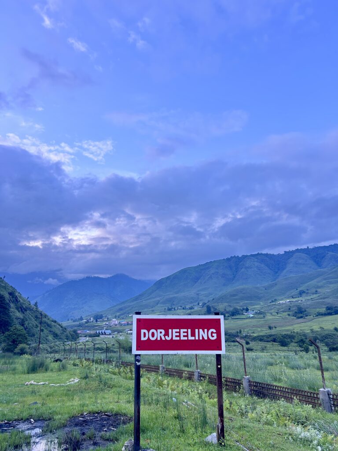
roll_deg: +1.3
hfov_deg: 53.1
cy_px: 226
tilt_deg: +16.7
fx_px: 338
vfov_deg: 67.3
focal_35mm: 26
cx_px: 169
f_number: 1.5
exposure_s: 1/121
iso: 100
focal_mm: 5.7
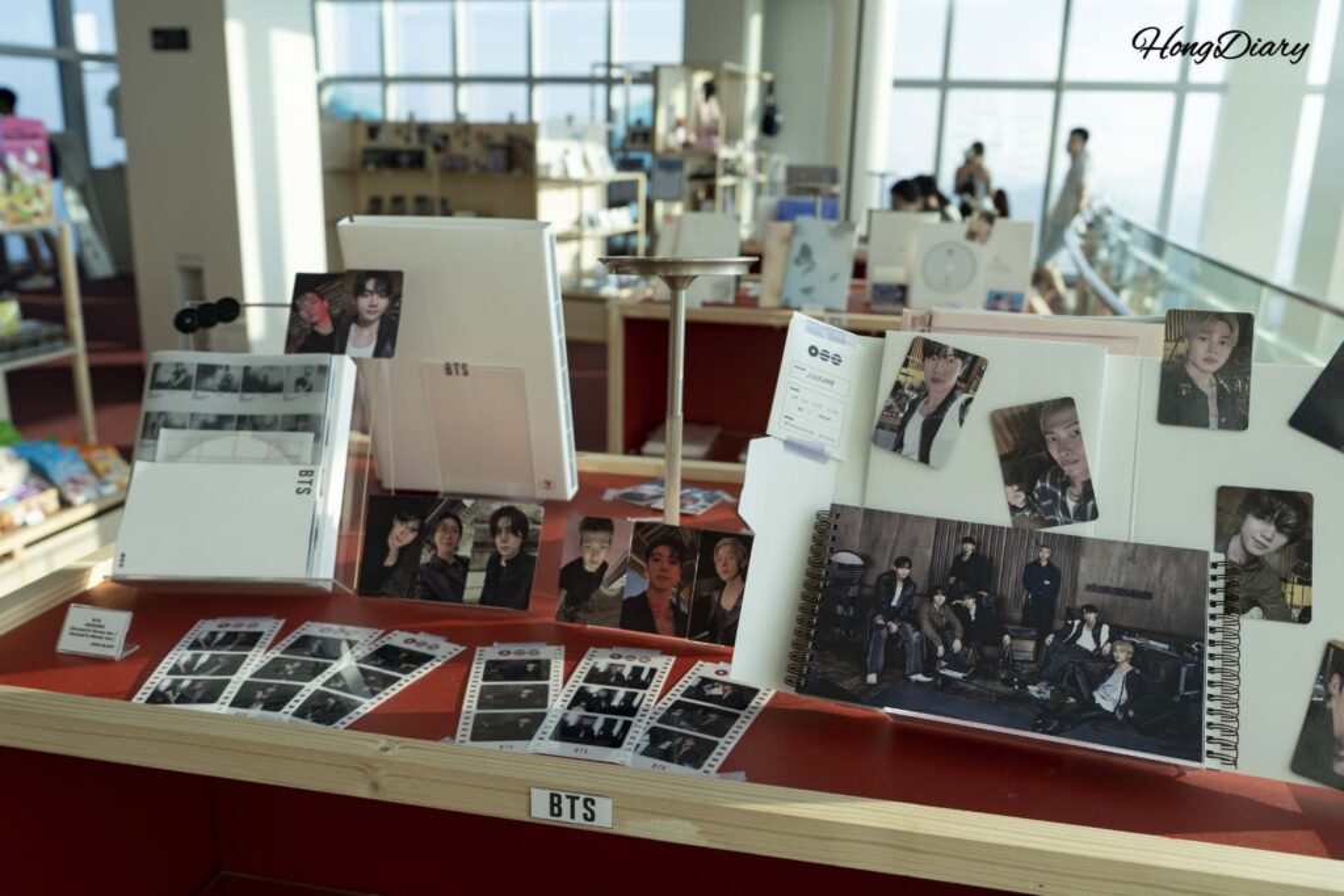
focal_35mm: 29
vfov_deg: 45.0
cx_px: 672
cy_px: 448
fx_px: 1083
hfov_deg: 63.7
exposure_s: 1/100
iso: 100
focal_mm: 29
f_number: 5.6
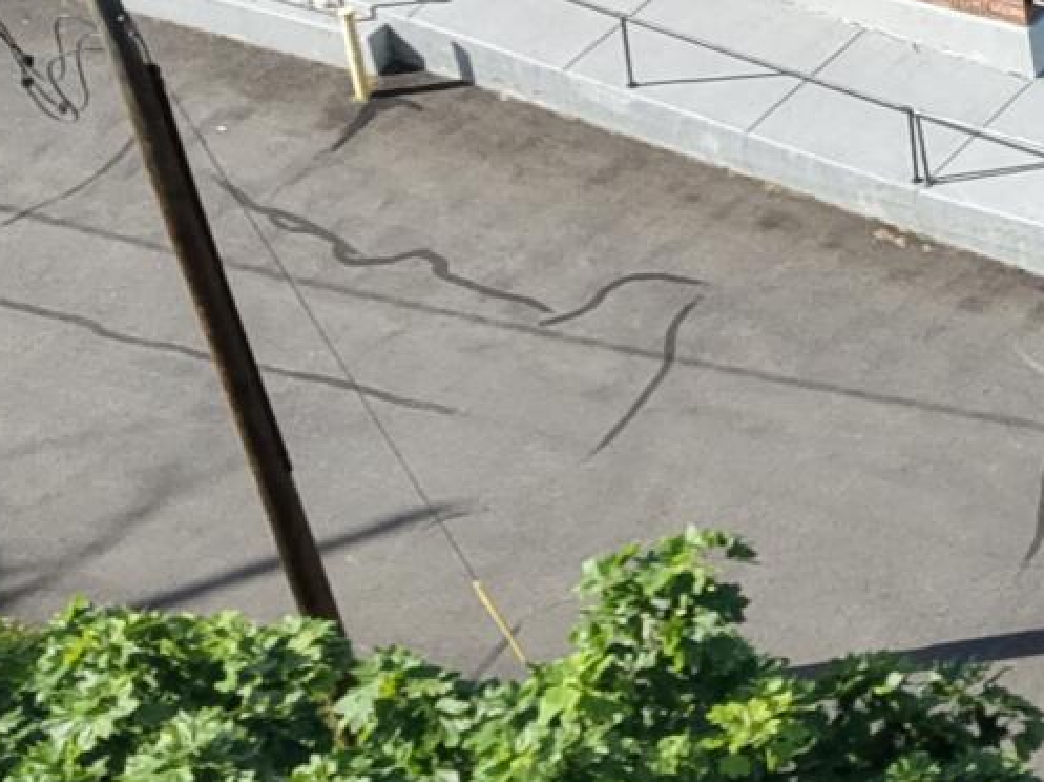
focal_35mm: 145
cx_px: 2218
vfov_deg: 9.9
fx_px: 4370
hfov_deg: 11.9
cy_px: -393
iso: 350
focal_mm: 8.67
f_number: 1.8
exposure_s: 1/3200
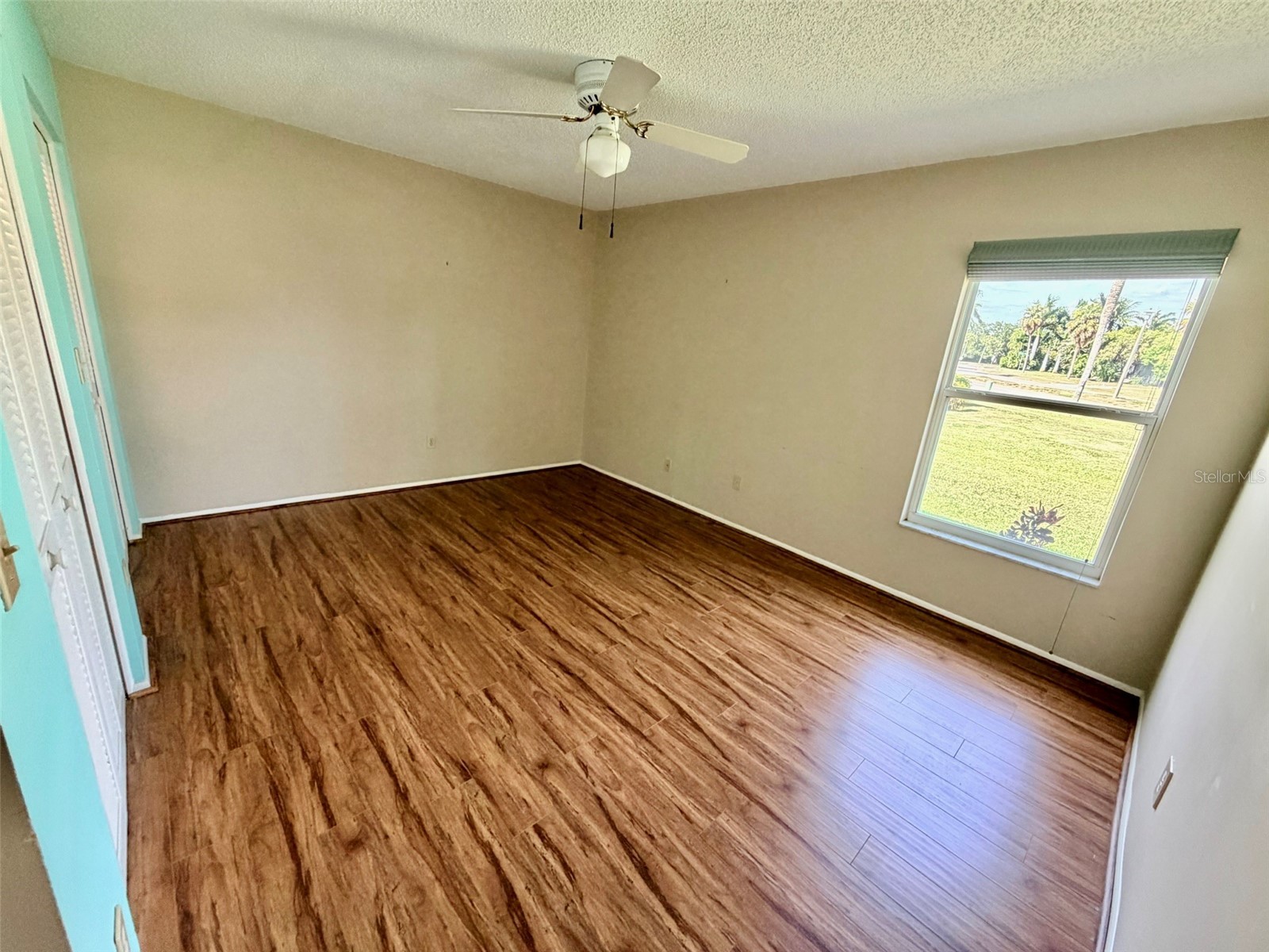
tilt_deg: -17.0
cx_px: 634
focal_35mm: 14
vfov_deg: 85.7
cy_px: 476
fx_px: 513
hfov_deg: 102.1
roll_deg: -5.2
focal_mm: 2.22
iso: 320
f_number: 2.2
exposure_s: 1/68
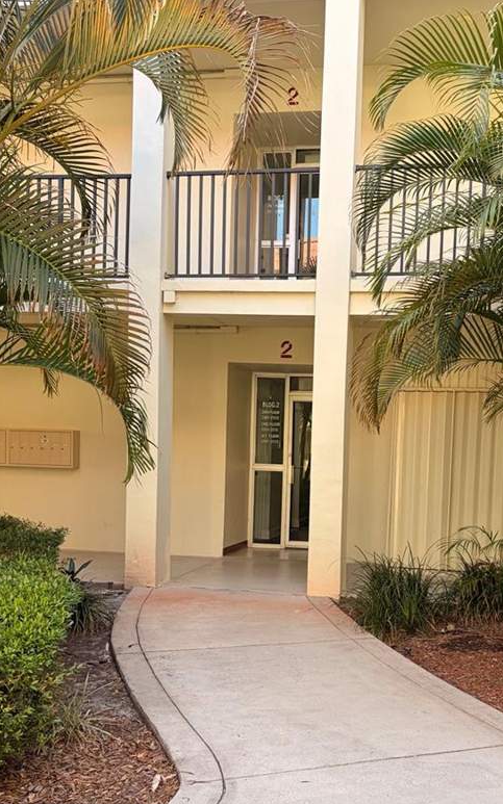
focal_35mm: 38
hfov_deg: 33.3
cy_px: 486
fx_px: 834
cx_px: 330
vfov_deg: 51.2
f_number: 1.6
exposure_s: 1/178
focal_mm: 5.96
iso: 40
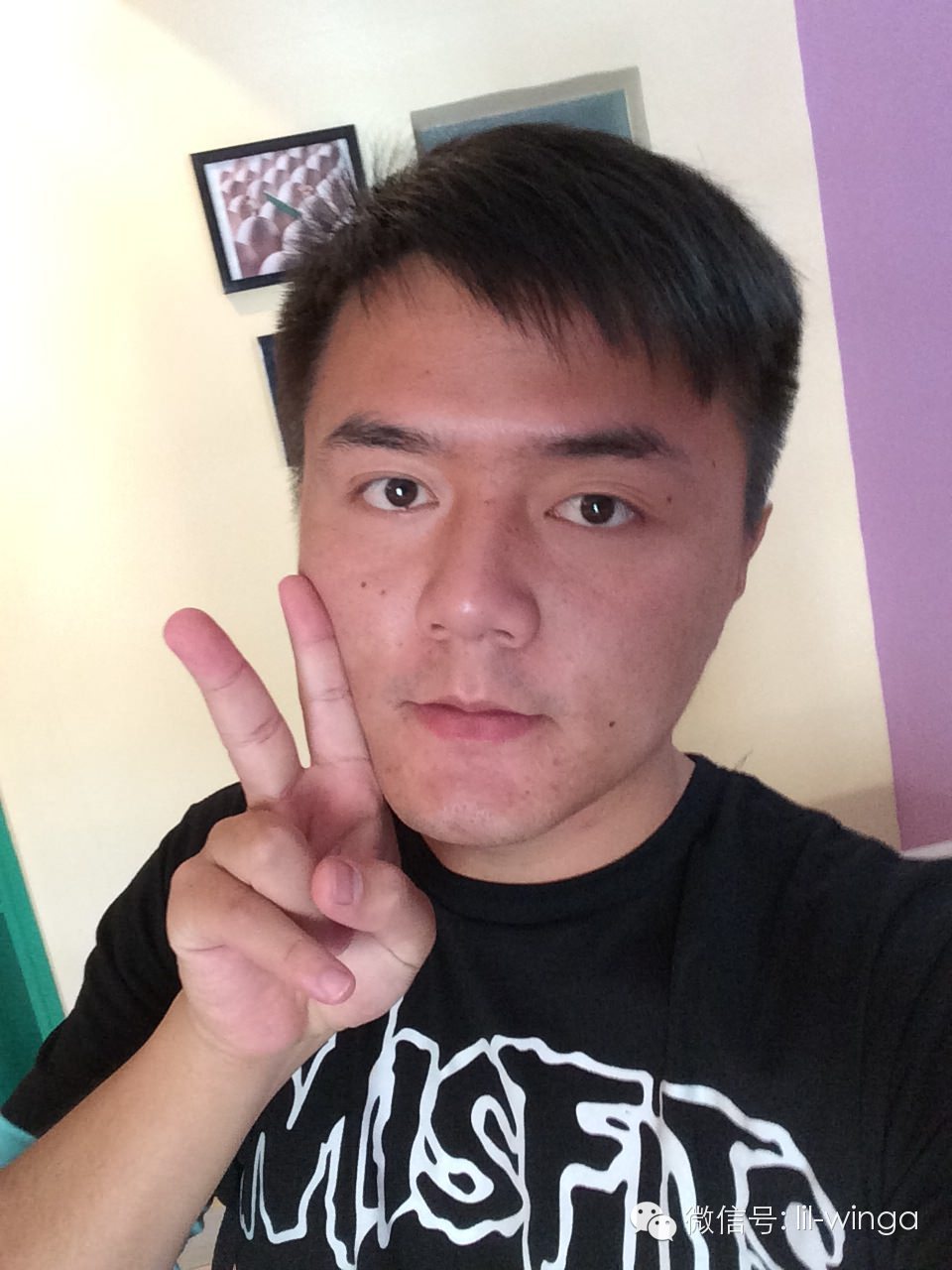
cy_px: 635
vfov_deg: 58.4
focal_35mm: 31
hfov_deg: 45.4
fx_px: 1137
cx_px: 476
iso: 250
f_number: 2.4
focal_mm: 2.15
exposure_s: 1/30
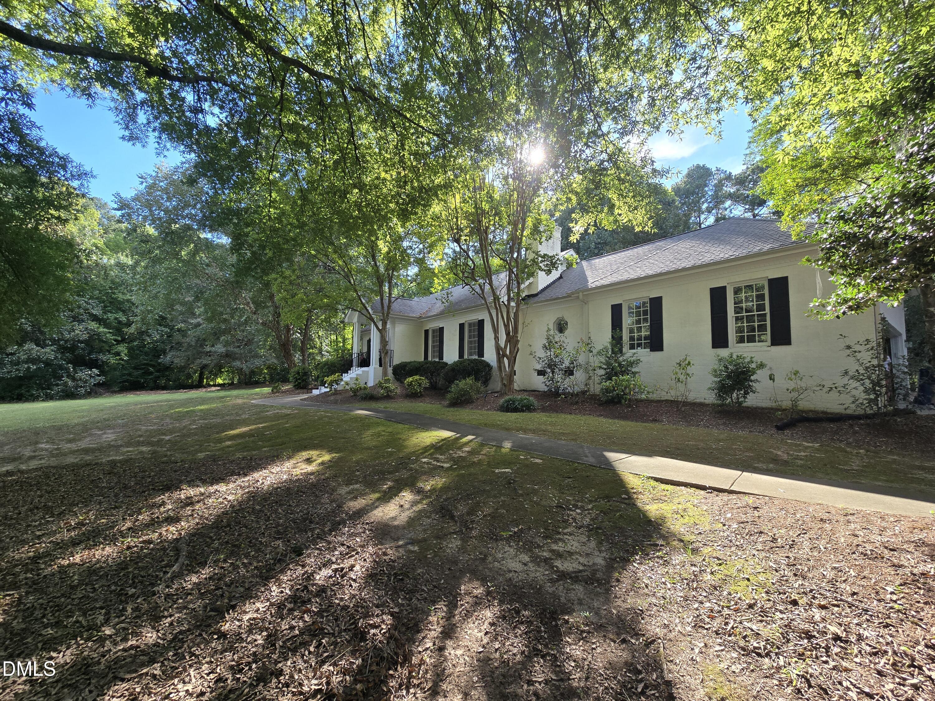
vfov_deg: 89.9
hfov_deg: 106.2
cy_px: 350
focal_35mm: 13
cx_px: 468
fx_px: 351
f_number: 2.2
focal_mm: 2.2
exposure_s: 1/380
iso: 50
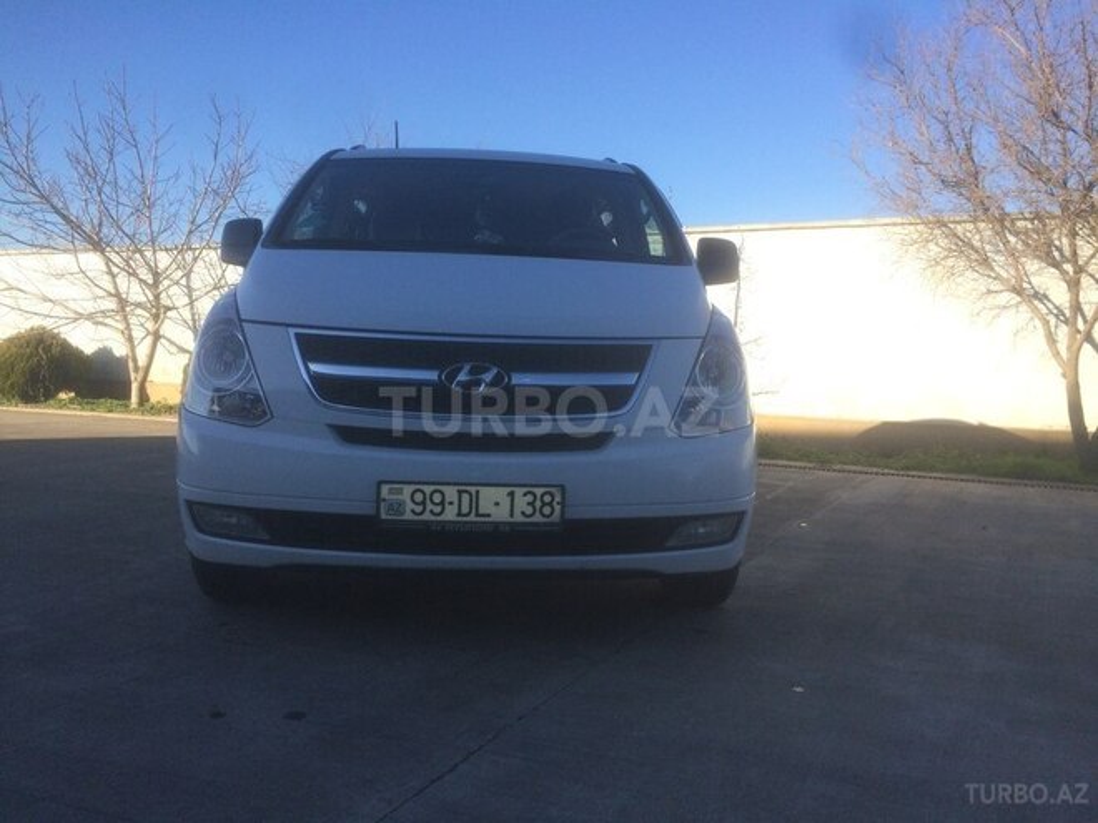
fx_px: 920
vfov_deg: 48.2
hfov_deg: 61.7
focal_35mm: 29
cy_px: 412
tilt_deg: -2.6
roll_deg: -1.3
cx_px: 549
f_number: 2.2
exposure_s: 1/1709
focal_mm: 4.15
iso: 50
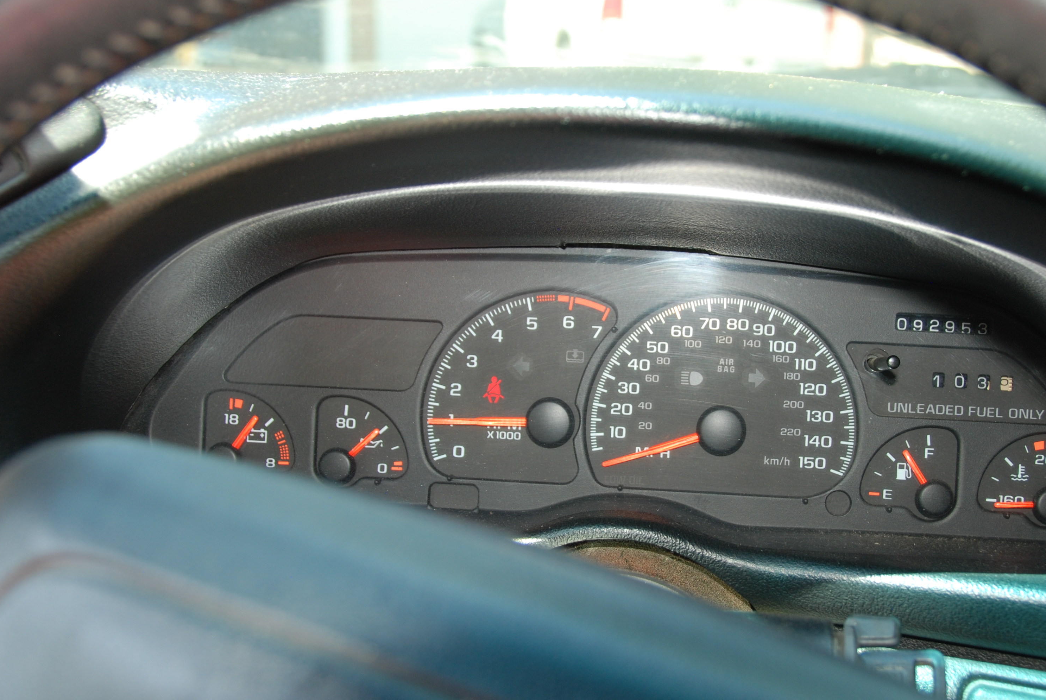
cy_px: 373
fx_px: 1251
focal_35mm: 43
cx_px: 645
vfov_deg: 31.3
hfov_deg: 45.1
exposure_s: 1/60
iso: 200
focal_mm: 22
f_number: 3.8
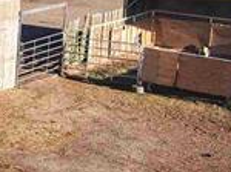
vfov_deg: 9.0
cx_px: -174
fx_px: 1093
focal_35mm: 164
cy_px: 132
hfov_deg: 11.3
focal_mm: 8.67
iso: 180
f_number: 1.8
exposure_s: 1/1600
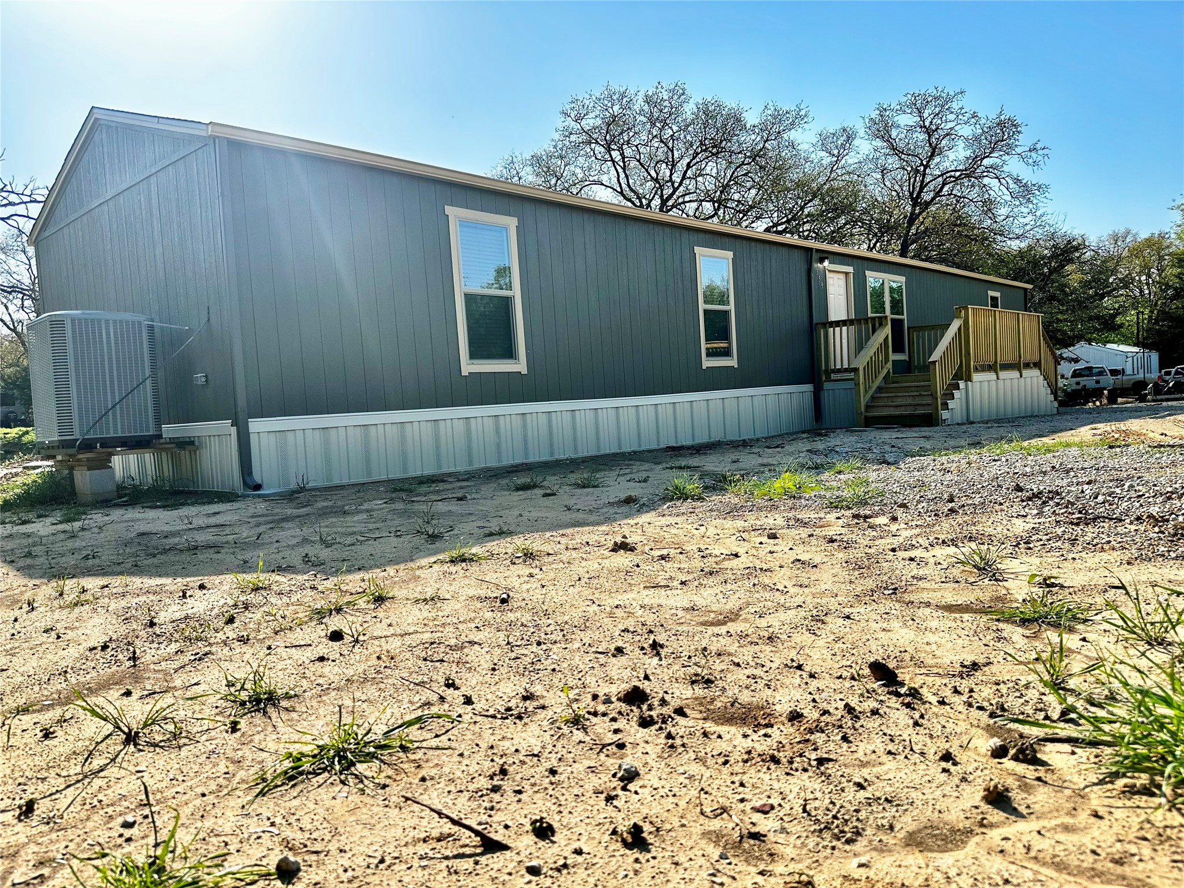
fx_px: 821
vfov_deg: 56.8
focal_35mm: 24
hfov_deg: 71.6
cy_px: 444
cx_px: 592
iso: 80
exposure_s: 1/2353
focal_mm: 6.86
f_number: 1.78
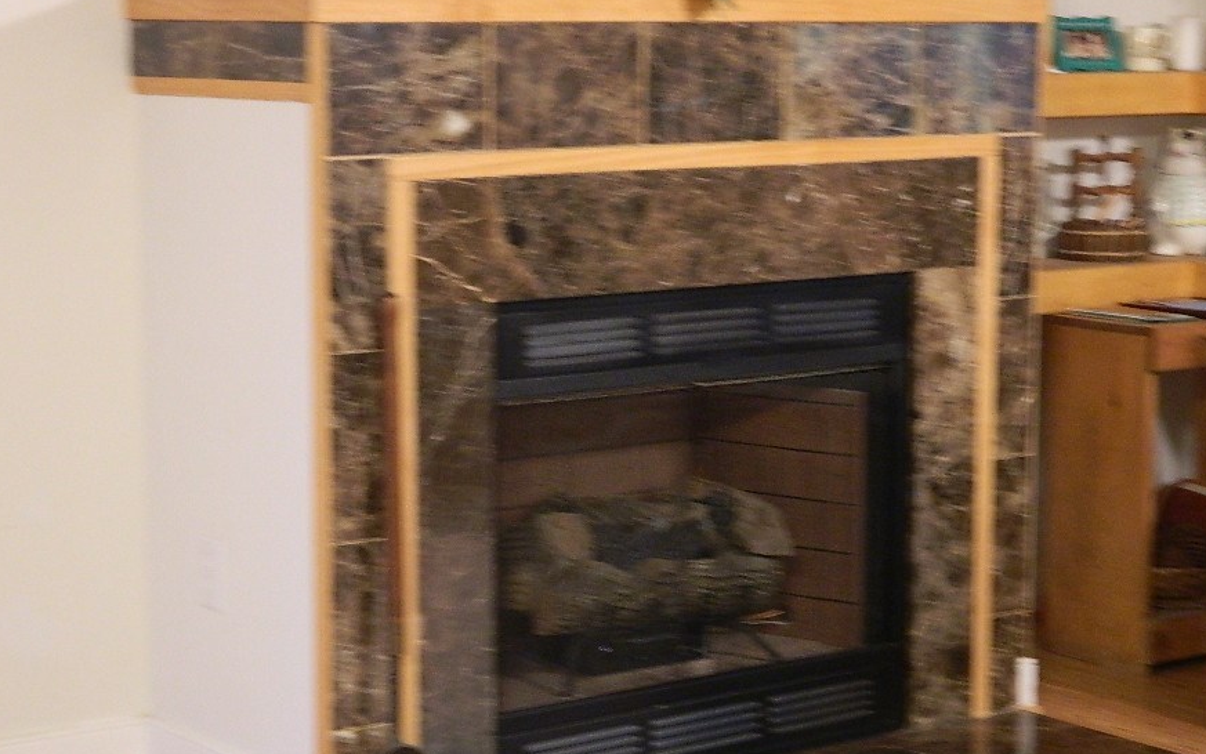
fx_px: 2860
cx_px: 671
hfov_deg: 23.8
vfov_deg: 15.0
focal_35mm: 87
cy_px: 385
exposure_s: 1/3
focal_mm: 12.6
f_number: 4
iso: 400
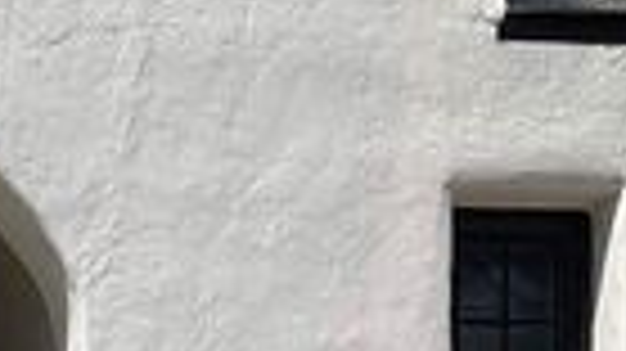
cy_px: 673
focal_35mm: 114
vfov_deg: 9.9
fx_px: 1891
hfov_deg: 17.0
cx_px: -311
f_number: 1.8
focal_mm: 3
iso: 16
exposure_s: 1/3534
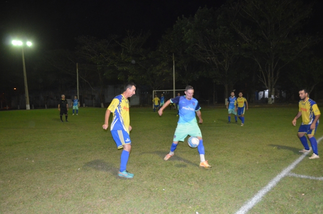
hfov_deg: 57.3
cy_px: 107
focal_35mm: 33
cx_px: 162
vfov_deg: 39.8
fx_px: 295
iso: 3200
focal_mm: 22
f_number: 4
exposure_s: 1/60
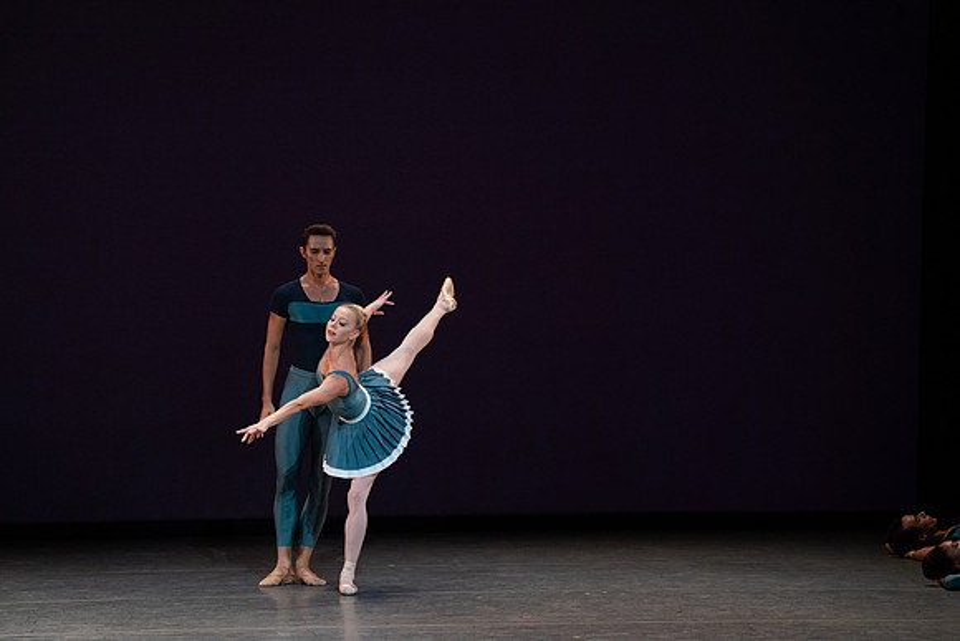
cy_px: 320
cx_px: 480
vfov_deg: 4.5
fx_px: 8082
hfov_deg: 6.8
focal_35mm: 303
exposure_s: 1/400
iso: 5000
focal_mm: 303
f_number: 8
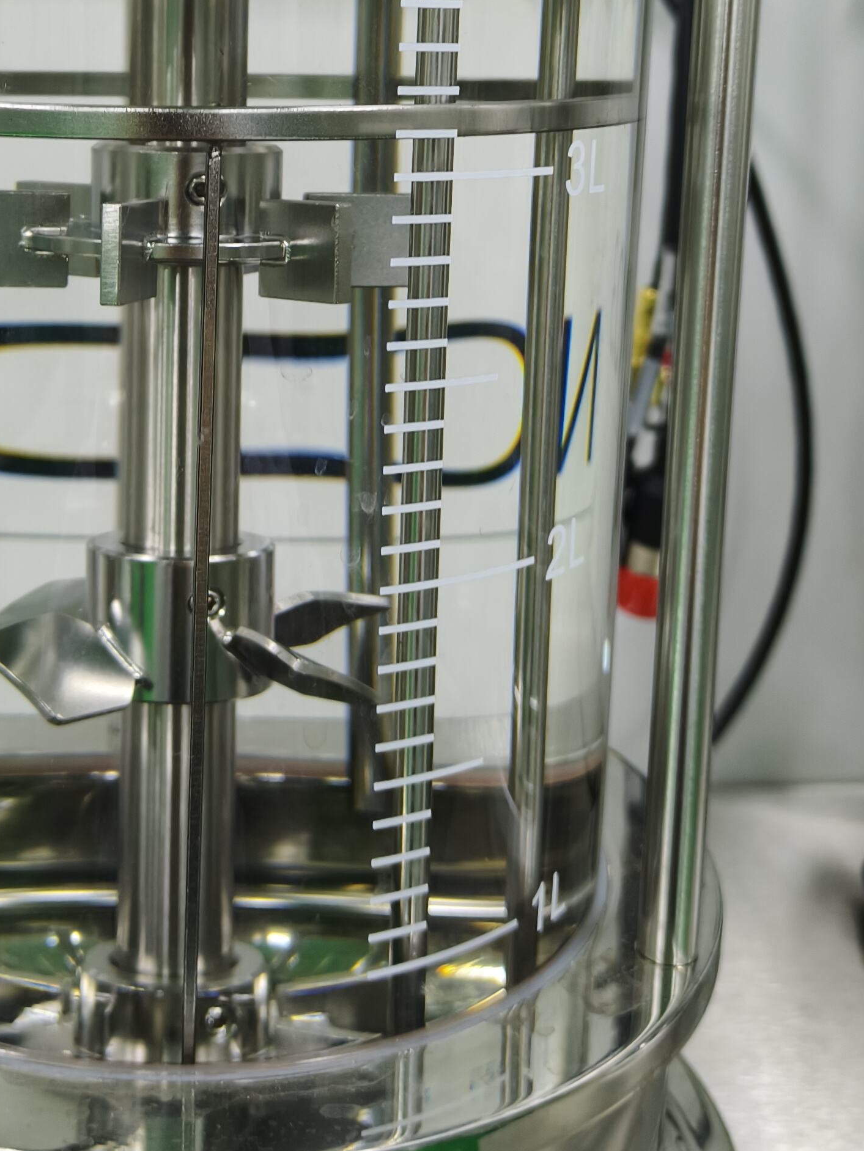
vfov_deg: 37.3
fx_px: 1664
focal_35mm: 50
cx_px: 220
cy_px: 290
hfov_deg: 28.7
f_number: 1.88
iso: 250
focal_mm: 5.56
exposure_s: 1/50
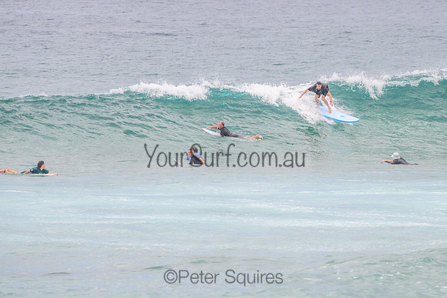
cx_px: 307
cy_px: 120
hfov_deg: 3.7
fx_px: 6835
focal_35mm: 550
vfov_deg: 2.5
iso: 220
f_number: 5.6
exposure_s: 1/2000
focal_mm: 400
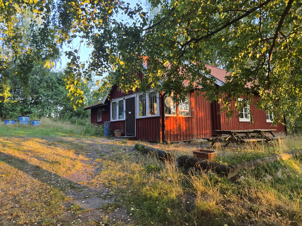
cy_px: 113
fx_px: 201
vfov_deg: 58.9
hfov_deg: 73.9
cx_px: 151
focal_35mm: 23
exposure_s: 1/180
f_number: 1.8
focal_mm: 5.4
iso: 80
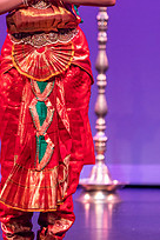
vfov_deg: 4.7
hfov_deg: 3.1
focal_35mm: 441
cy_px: 74
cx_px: 34
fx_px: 2940
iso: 4000
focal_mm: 200
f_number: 4
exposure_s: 1/400
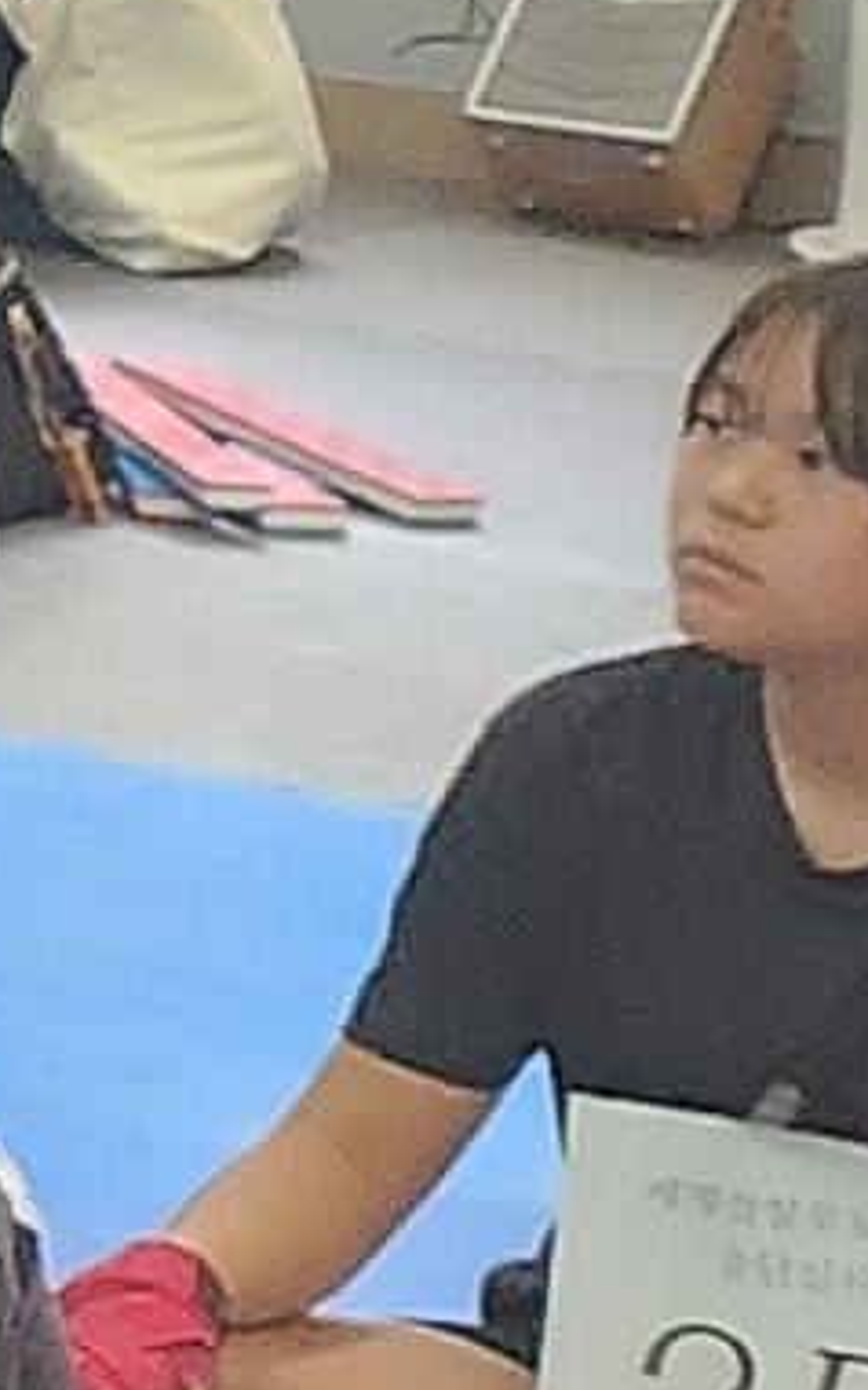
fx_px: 9693
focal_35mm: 256
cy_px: -303
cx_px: -5653
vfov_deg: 8.1
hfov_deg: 3.7
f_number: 1.8
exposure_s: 1/120
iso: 250
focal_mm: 5.4
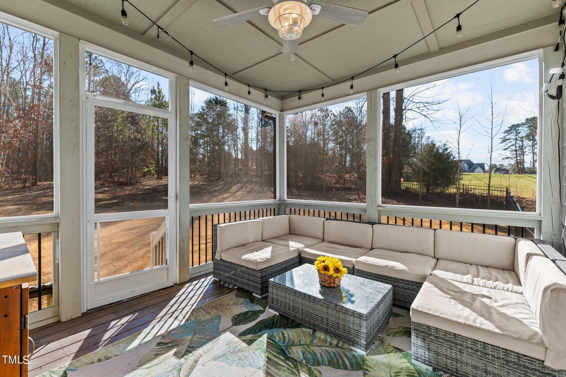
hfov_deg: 100.4
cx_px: 283
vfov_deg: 77.2
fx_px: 236
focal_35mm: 15
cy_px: 188
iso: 400
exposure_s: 1/100
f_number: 7.1
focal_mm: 15
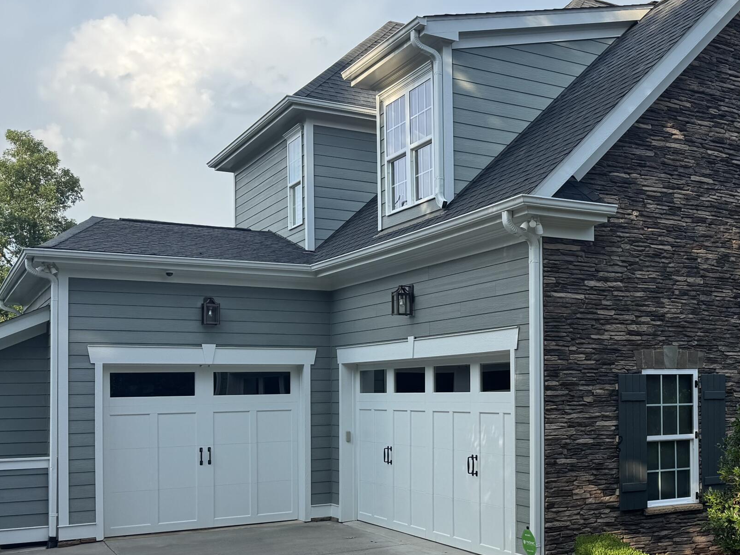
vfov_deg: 32.0
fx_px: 962
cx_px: 634
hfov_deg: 39.7
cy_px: 362
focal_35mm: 45
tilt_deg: +0.8
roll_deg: +0.8
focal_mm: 6.76
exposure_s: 1/2105
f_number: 1.78
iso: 80
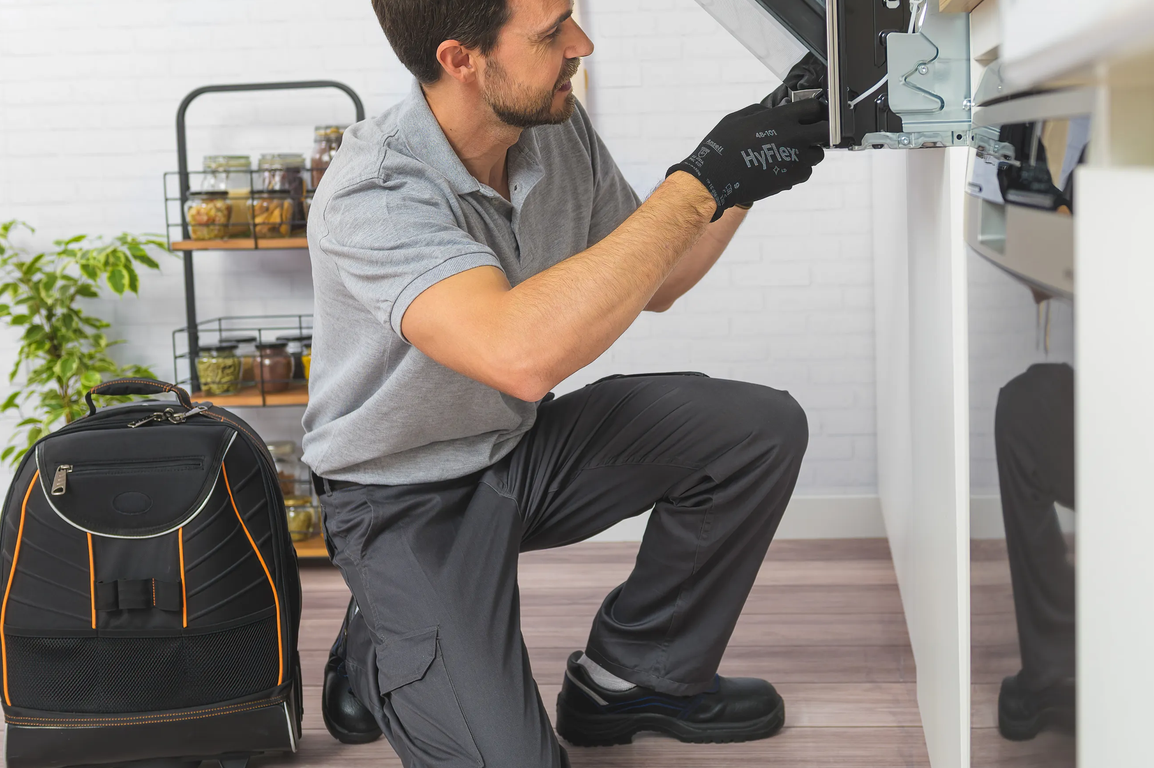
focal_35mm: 52
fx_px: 1666
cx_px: 680
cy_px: 287
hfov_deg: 38.1
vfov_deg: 25.9
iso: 125
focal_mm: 34
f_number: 3.2
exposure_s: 1/160
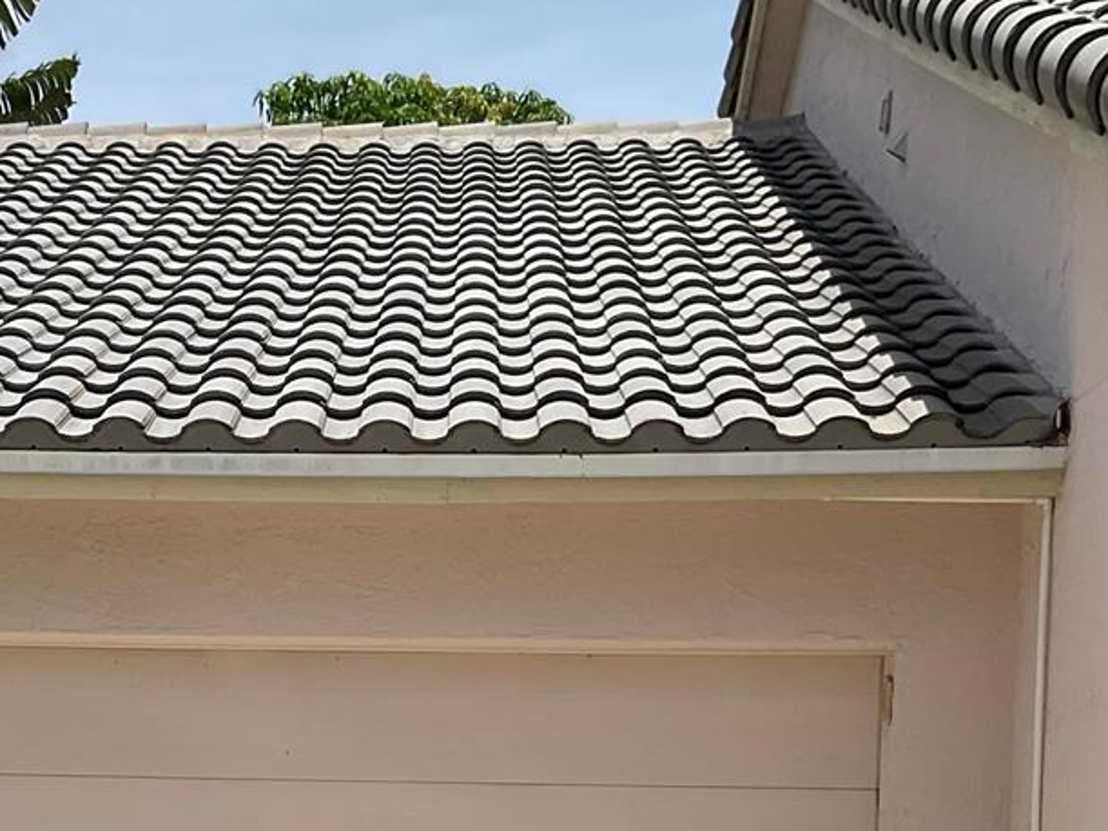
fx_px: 2432
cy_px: 949
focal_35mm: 76
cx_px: 258
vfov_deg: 18.5
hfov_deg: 25.3
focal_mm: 3
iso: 16
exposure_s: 1/4785
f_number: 1.8
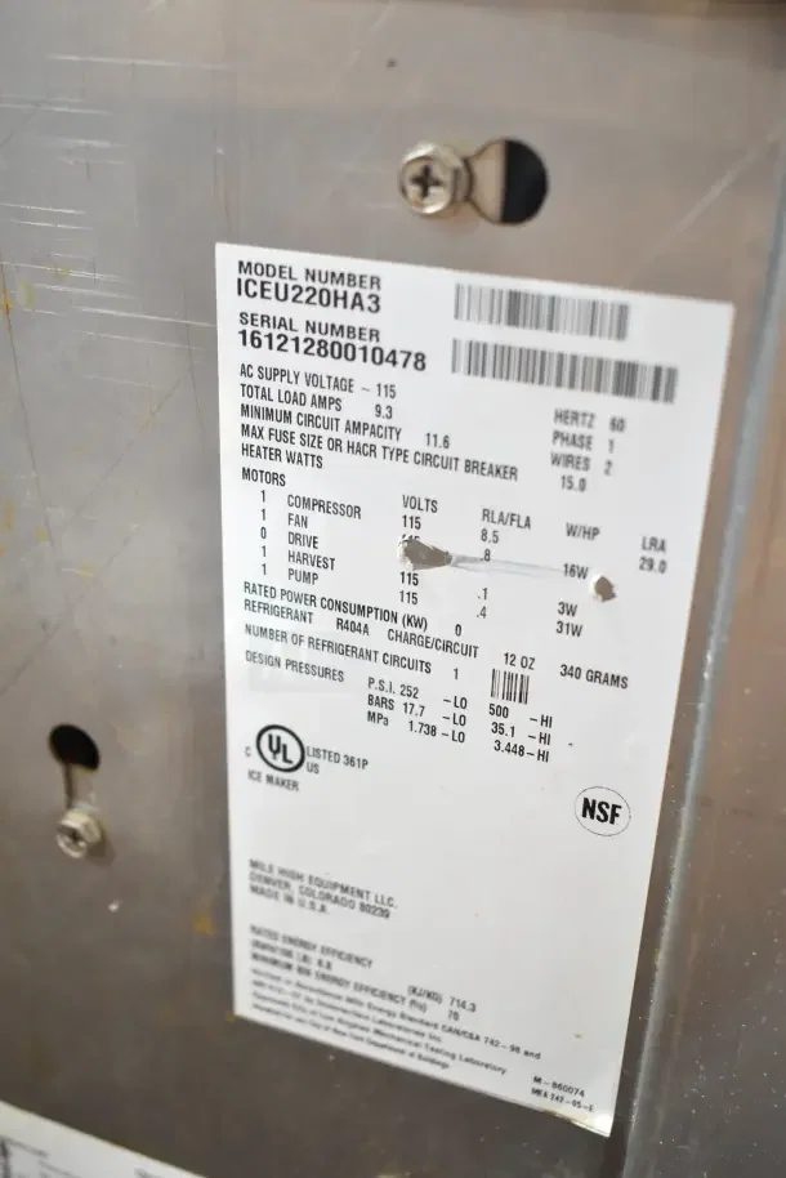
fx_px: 1325
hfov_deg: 33.0
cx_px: 393
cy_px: 589
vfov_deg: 47.9
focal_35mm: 40
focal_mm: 27
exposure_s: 1/40
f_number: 4
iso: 1100
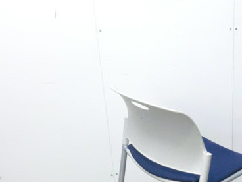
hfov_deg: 28.8
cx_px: 191
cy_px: 150
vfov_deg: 21.9
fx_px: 461
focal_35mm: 66
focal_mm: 6.9
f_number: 3.9
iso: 800
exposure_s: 1/30
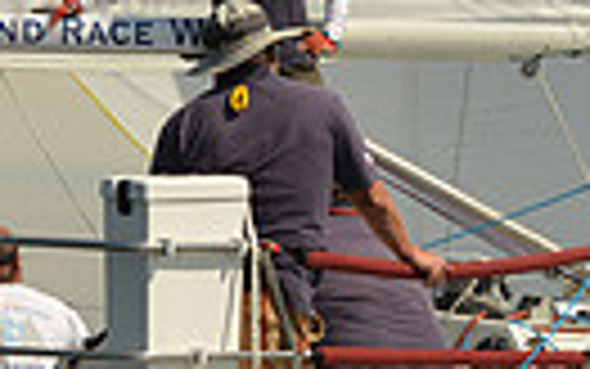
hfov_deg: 6.7
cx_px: 432
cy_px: 223
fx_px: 5067
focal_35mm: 315
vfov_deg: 4.2
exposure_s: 1/1250
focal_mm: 70
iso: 320
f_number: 9
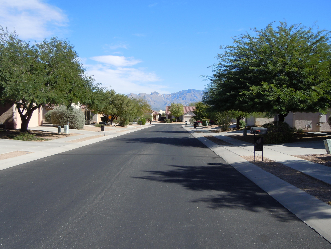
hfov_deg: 58.3
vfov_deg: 45.4
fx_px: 296
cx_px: 162
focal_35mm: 31
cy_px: 124
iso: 100
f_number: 3.5
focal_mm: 5.4
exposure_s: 1/800
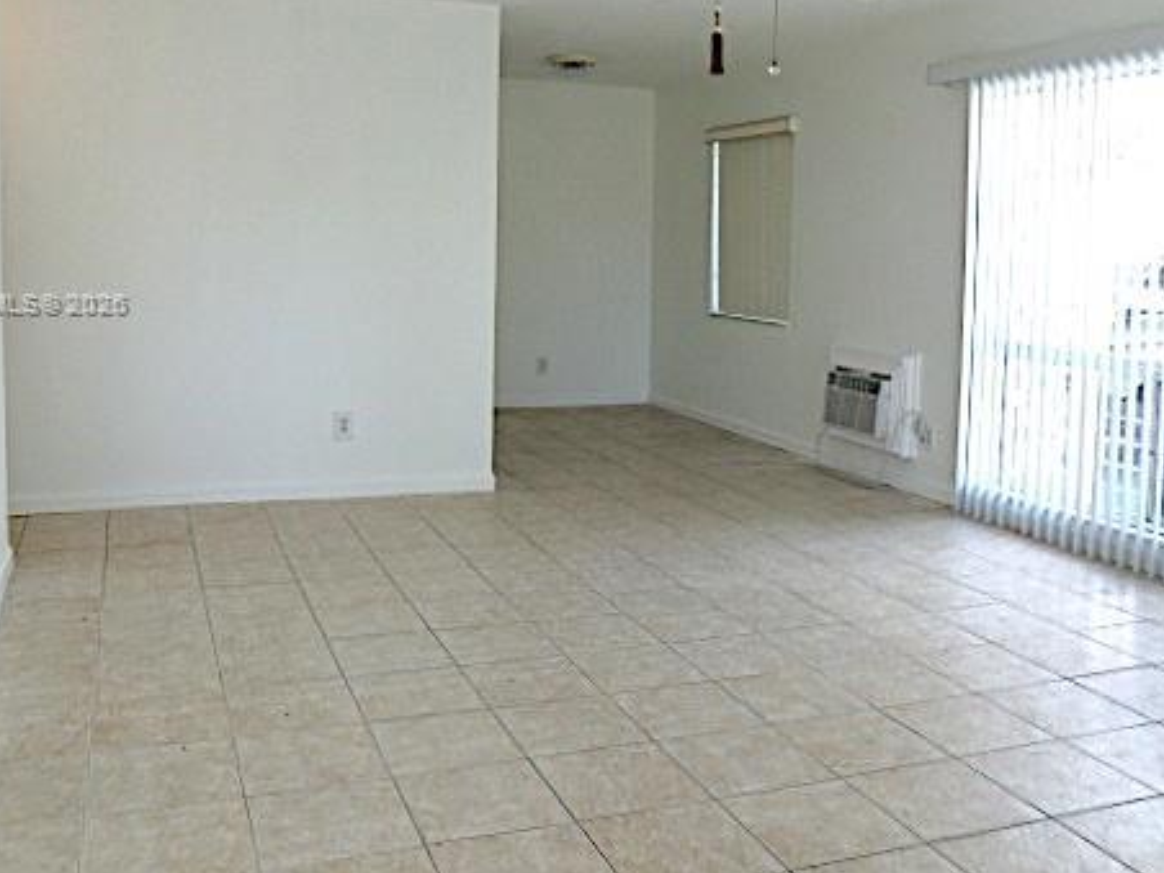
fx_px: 1143
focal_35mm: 34
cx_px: 597
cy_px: 304
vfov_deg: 41.3
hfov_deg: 54.0
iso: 64
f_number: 3.2
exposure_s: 1/60
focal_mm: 4.3
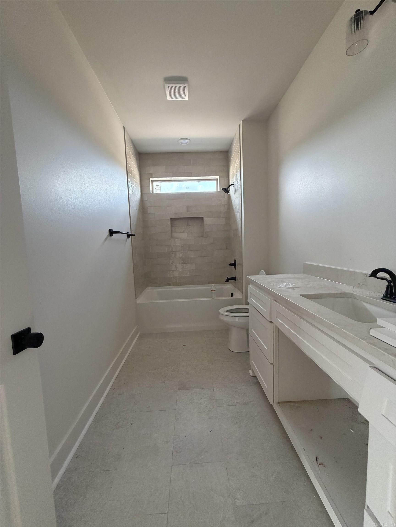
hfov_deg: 85.7
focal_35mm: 14
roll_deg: +1.8
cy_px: 264
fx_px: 214
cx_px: 198
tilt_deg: -5.3
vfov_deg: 102.1
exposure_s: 1/95
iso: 320
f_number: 2.2
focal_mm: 2.22
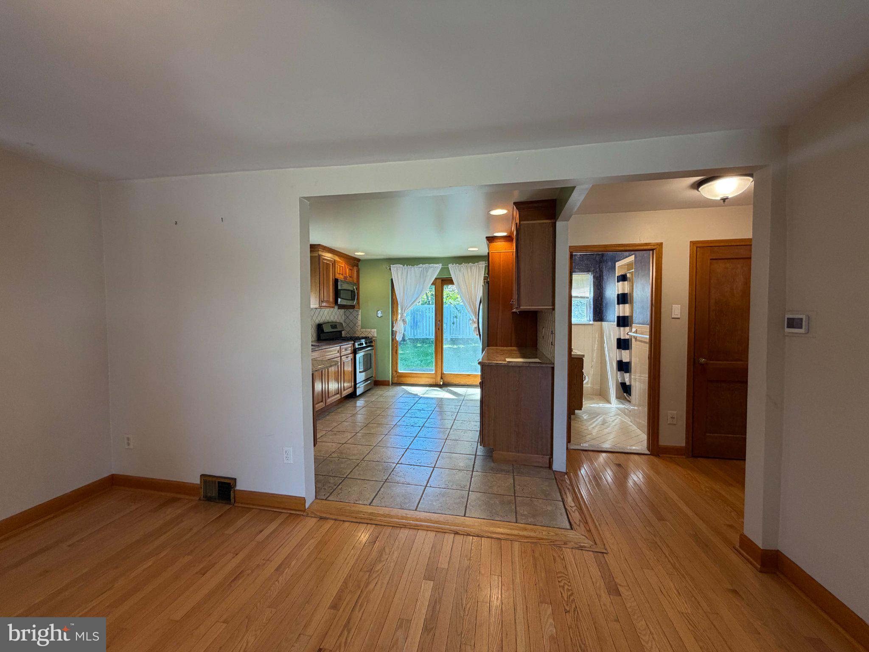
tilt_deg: -1.3
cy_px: 326
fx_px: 351
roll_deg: -0.1
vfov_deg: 85.7
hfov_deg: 102.1
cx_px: 434
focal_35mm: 14
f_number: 2.2
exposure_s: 1/60
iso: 160
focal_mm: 2.22
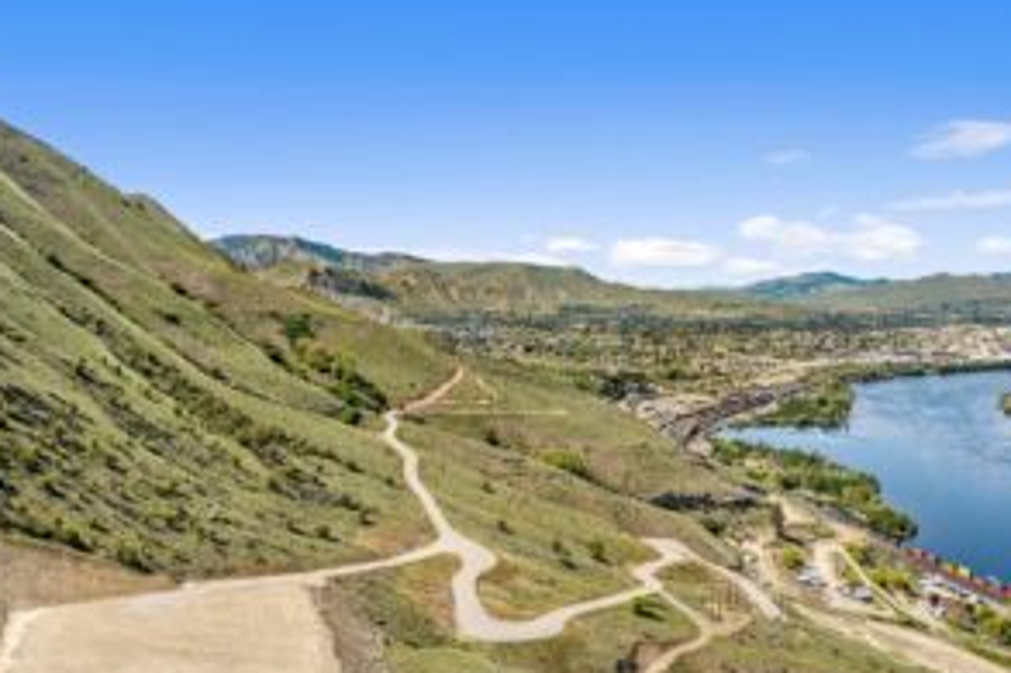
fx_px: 842
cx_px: 369
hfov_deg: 61.0
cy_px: 400
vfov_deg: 43.4
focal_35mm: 30
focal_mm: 8.38
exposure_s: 1/5000
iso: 100
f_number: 2.8
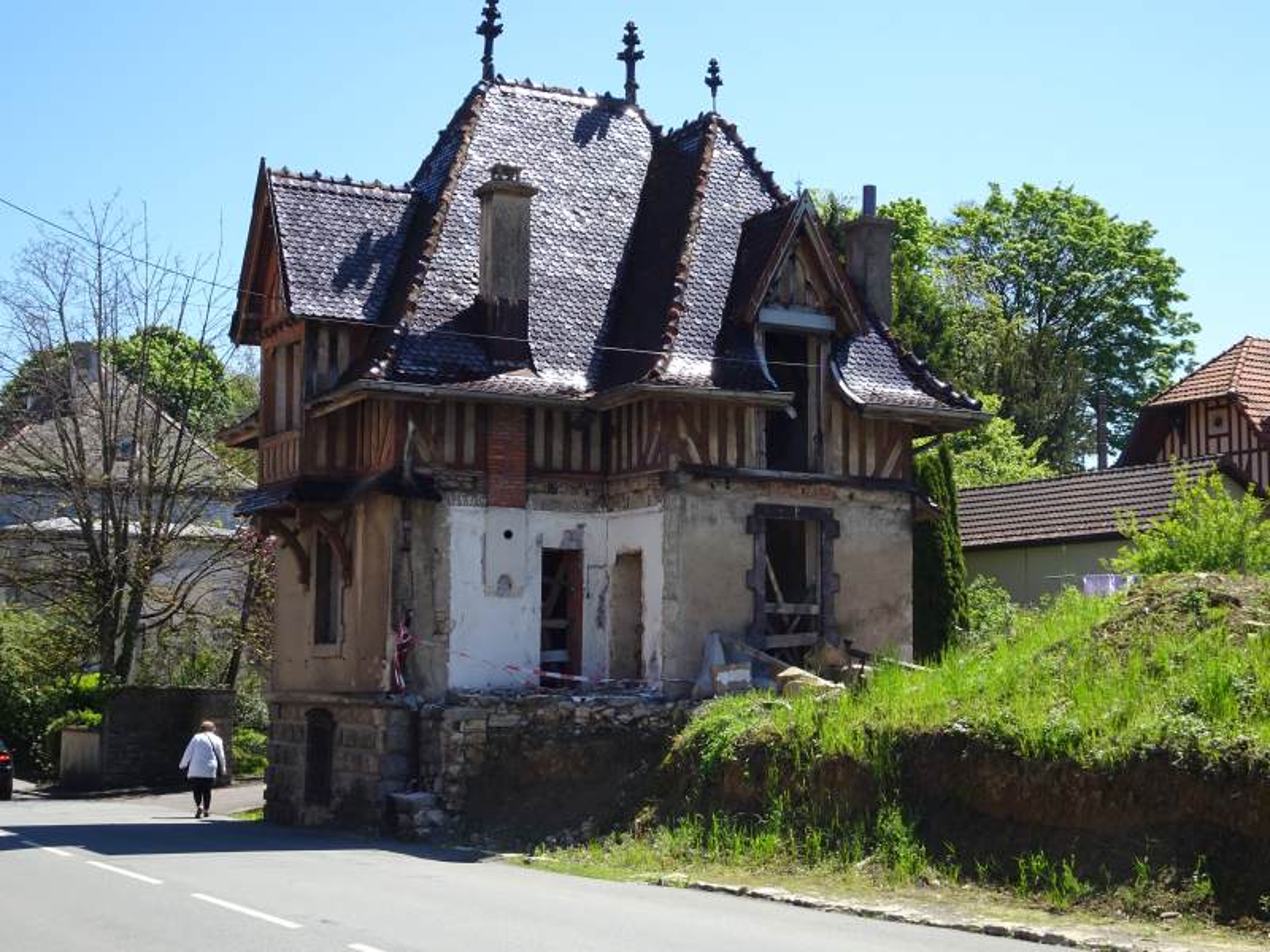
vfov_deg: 29.1
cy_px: 476
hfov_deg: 38.2
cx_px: 635
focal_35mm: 50
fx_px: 1834
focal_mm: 8.51
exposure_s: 1/320
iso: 80
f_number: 4.5
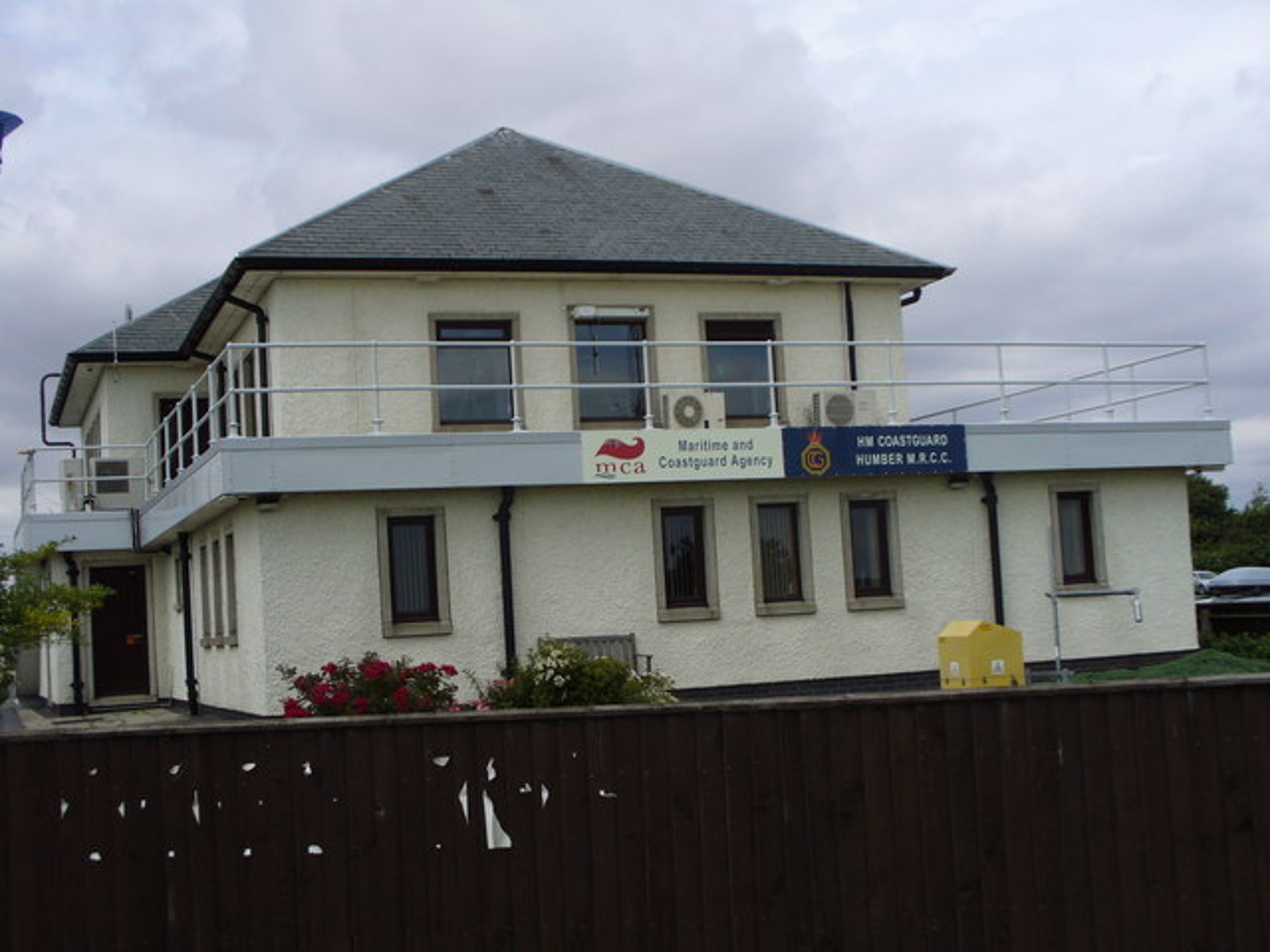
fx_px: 1761
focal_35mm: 48
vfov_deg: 30.3
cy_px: 476
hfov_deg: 39.7
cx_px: 635
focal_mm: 7.9
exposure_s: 1/400
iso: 80
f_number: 6
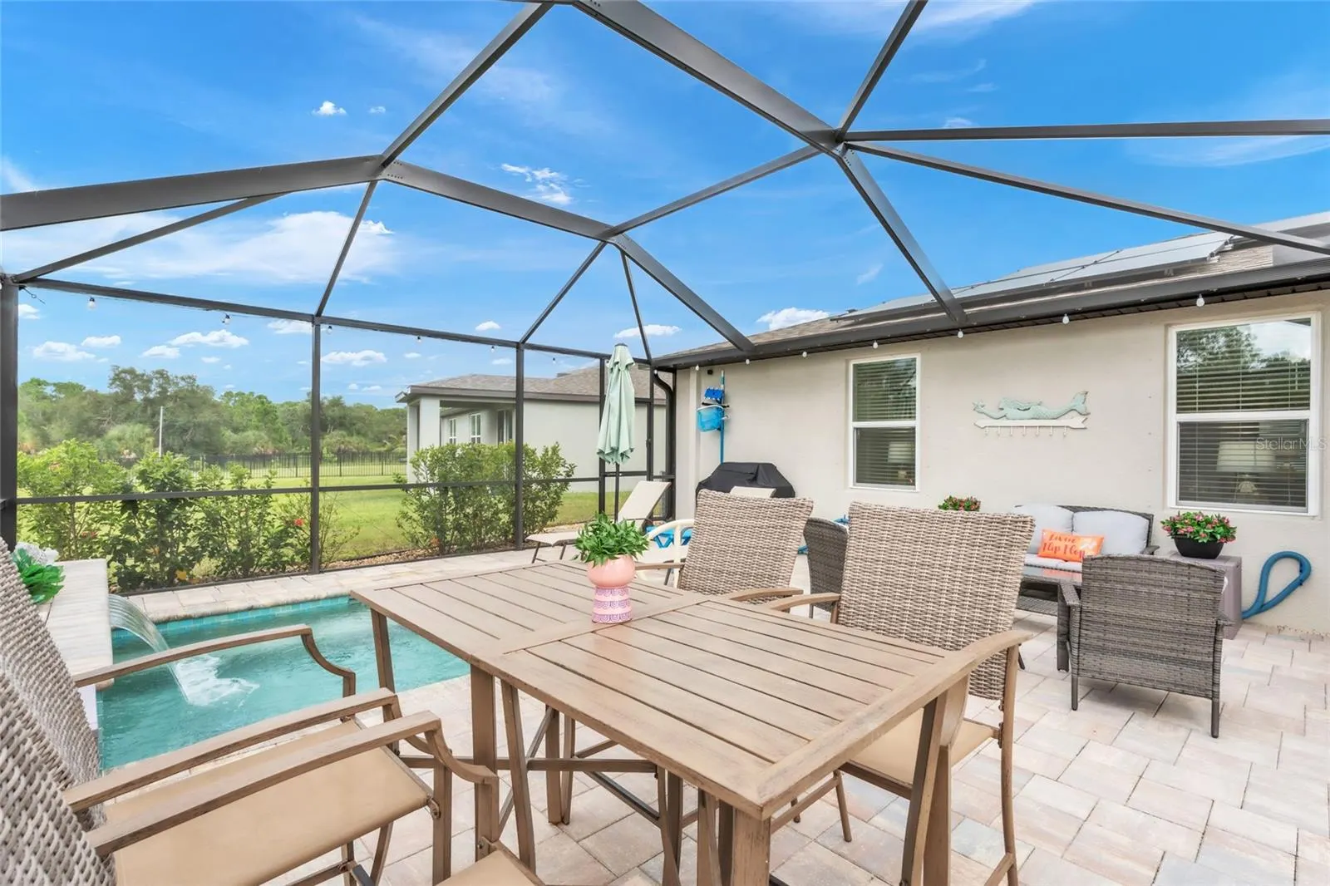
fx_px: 609
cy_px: 443
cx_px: 665
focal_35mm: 16
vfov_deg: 72.0
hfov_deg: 95.0
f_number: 8
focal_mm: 16.5
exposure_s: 1/100
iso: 250
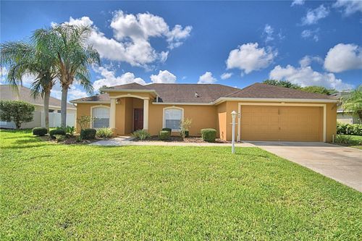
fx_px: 151
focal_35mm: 15
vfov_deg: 77.3
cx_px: 181
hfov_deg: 100.4
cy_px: 120
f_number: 4.5
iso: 100
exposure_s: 1/2000
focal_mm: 10
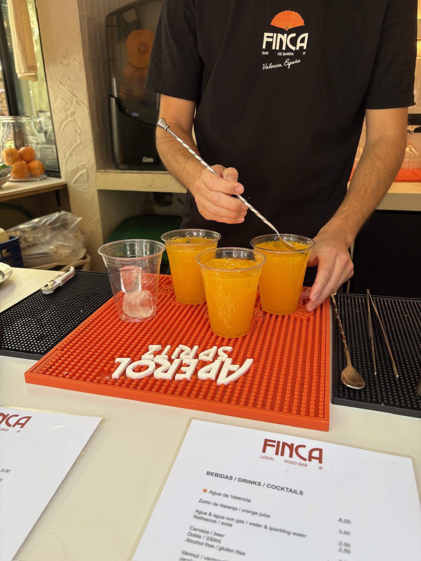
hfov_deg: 53.1
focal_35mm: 26
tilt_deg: -20.8
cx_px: 210
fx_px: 422
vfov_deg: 67.3
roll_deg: +1.5
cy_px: 280
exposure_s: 1/148
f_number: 1.6
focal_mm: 5.96
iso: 32
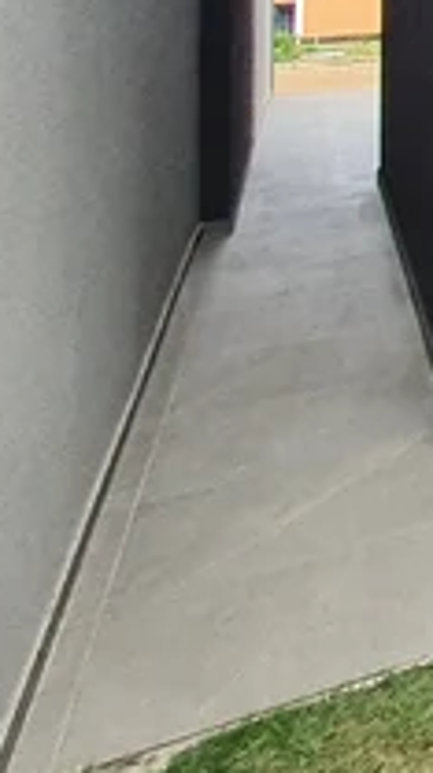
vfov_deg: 32.9
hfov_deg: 11.5
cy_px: -68
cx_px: 1299
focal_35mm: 56
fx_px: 1147
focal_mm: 1.74
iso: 50
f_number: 2.2
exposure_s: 1/203
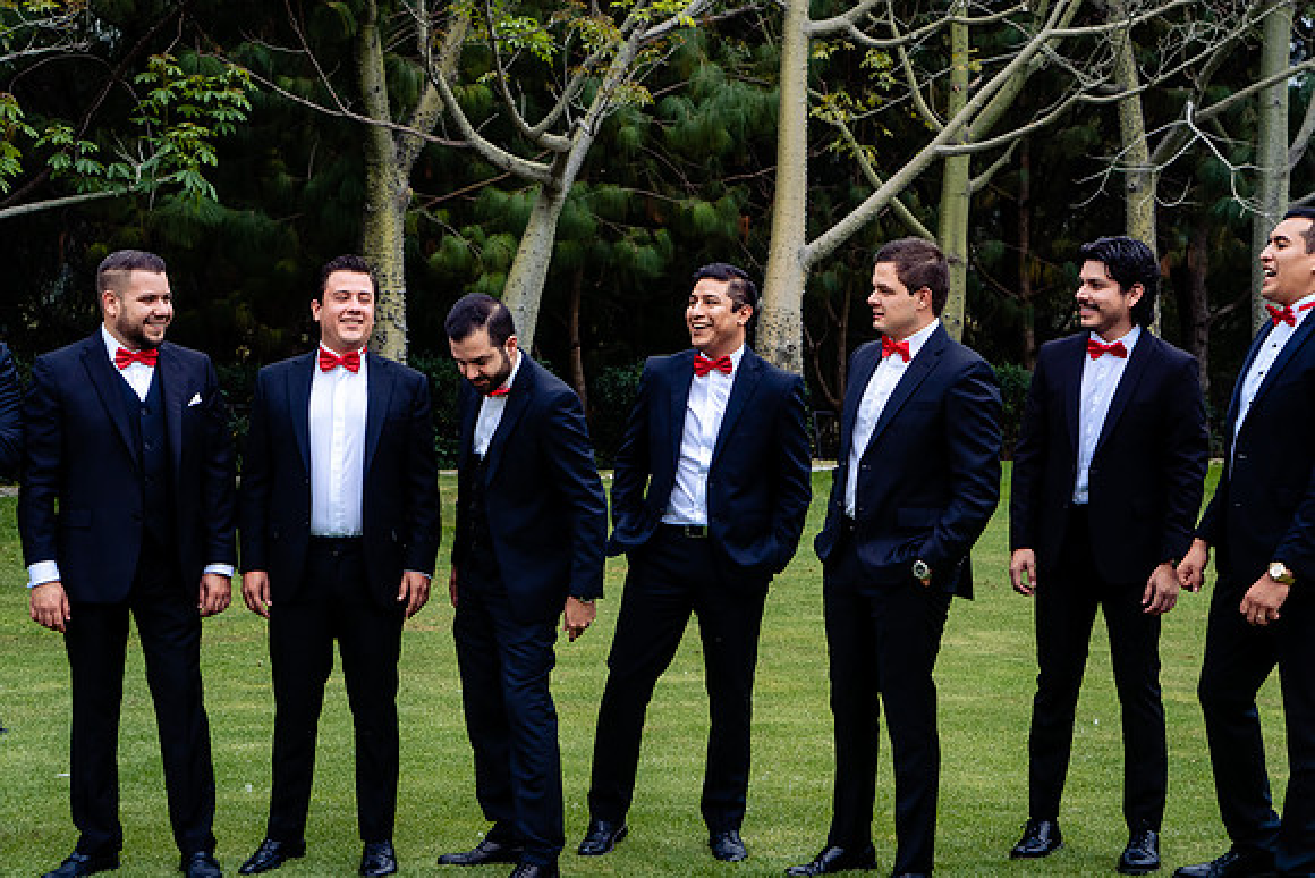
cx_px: 658
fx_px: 2557
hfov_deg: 28.8
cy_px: 439
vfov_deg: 19.5
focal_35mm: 70
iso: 640
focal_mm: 70
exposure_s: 1/250
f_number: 7.1
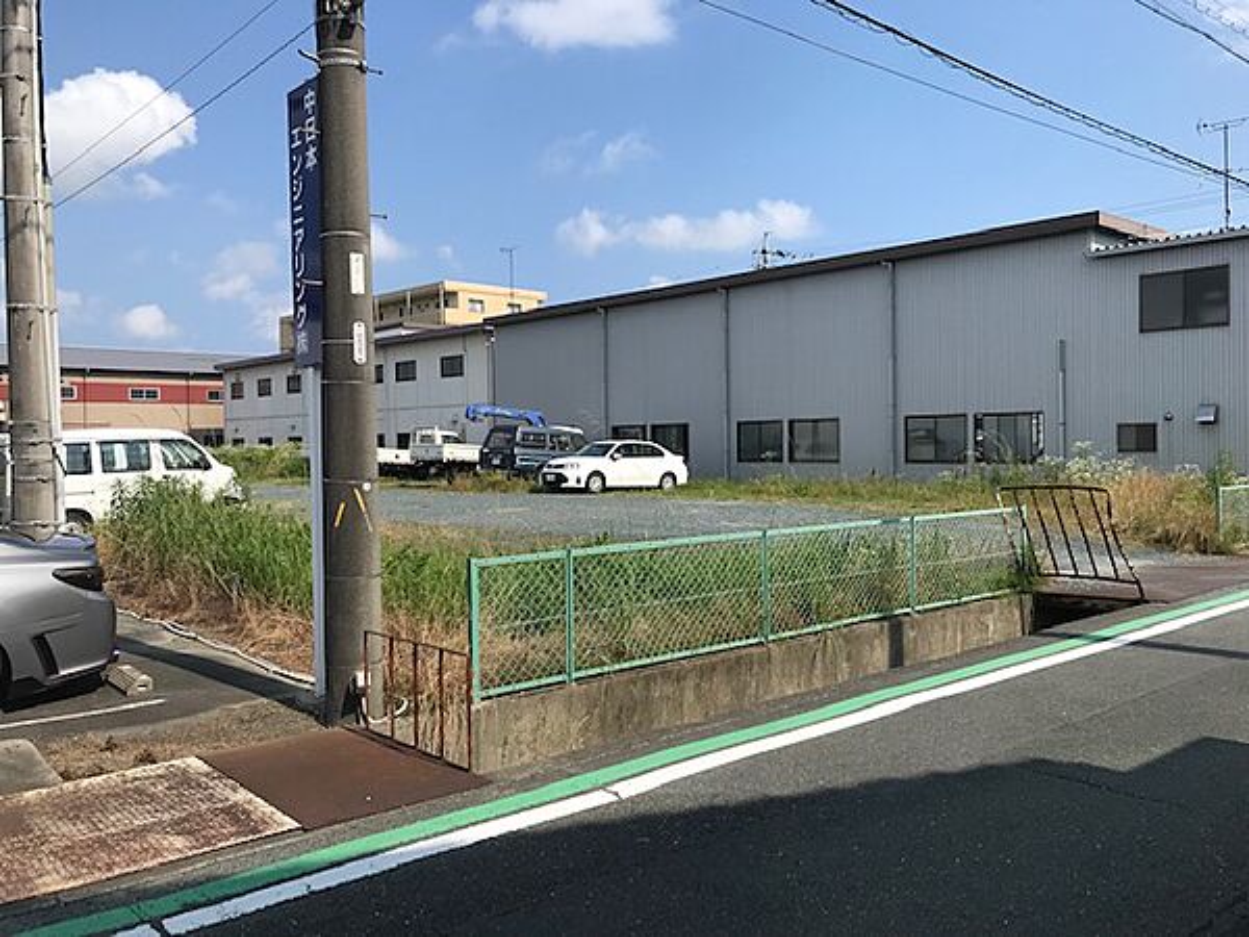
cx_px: 624
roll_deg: +1.4
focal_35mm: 28
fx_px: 1010
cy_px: 468
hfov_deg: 63.4
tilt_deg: +0.6
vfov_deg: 49.7
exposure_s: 1/2740
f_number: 1.8
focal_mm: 3.99
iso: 20
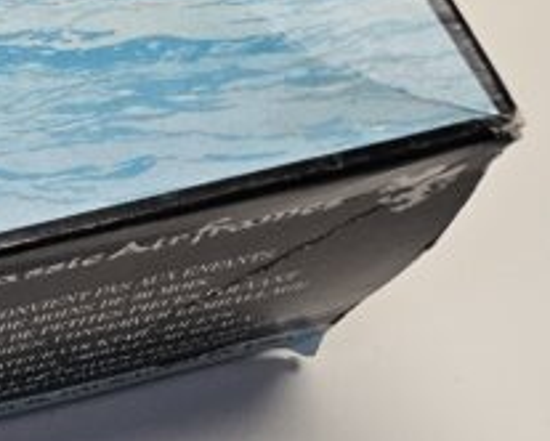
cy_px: 48
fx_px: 1809
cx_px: -779
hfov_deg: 13.0
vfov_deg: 13.8
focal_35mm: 111
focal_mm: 5.4
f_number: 1.8
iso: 200
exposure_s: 1/120
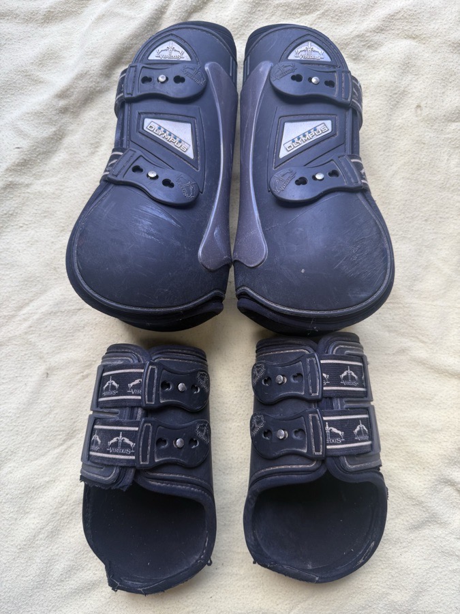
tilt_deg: -86.9
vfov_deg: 71.6
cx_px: 230
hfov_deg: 56.8
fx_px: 425
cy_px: 307
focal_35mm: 24
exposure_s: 1/176
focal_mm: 6.76
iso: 64
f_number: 1.78
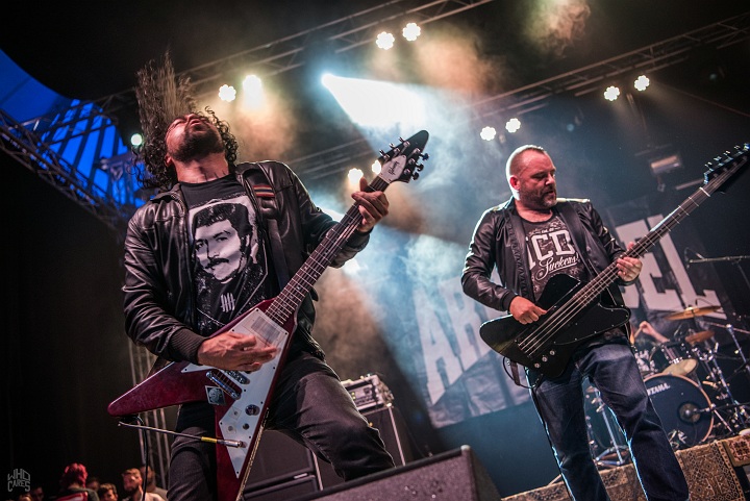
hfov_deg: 54.4
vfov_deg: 37.9
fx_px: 730
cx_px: 375
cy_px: 250
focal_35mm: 35
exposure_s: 1/100
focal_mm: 35
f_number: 2.8
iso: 800
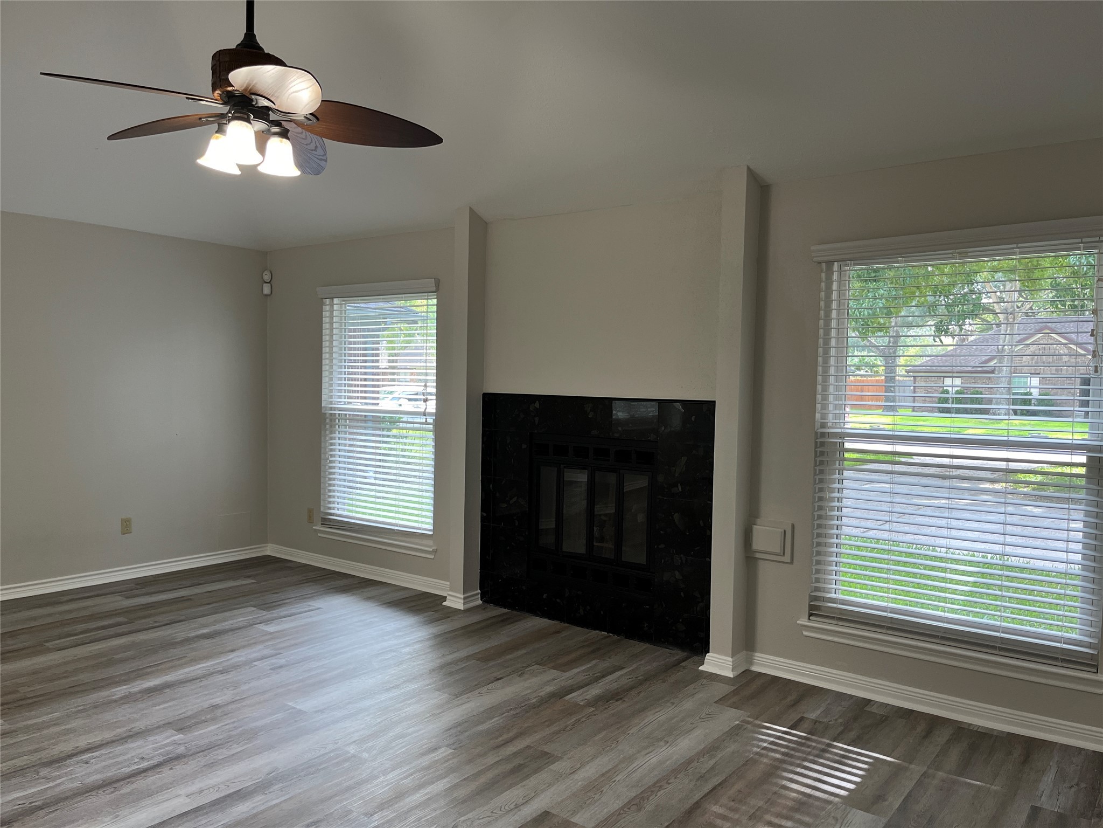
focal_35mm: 26
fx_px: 828
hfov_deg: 67.3
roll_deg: -0.8
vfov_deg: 53.1
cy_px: 414
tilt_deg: -2.9
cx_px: 552
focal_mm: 5.1
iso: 125
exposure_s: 1/120
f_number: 1.6
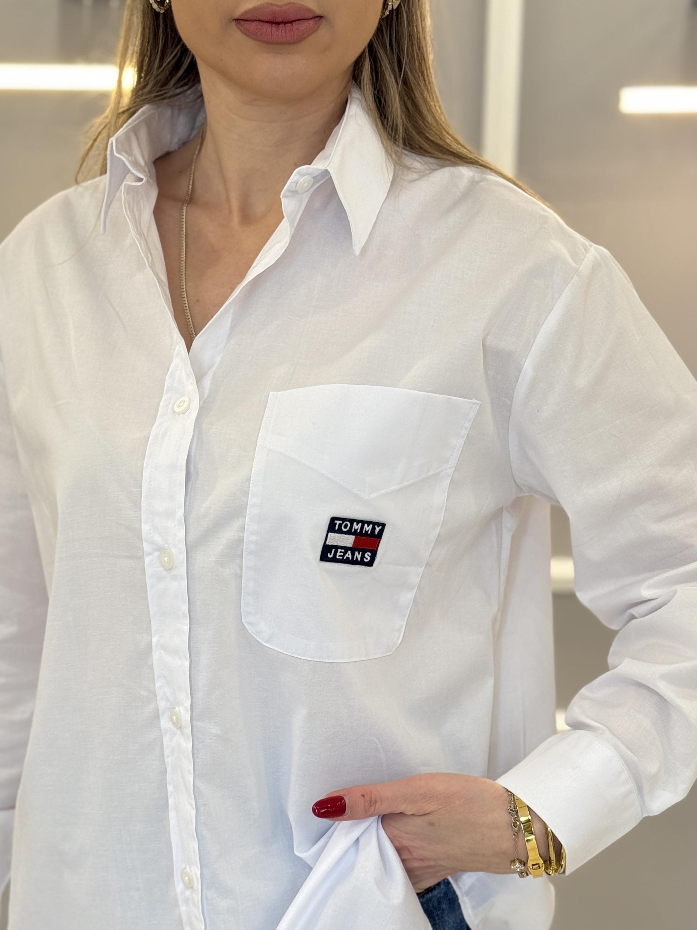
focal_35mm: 71
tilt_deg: -8.5
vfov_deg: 27.1
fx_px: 1906
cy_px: 675
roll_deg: -1.5
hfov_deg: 20.7
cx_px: 280
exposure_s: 1/121
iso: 80
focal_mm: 6.76
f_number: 1.78
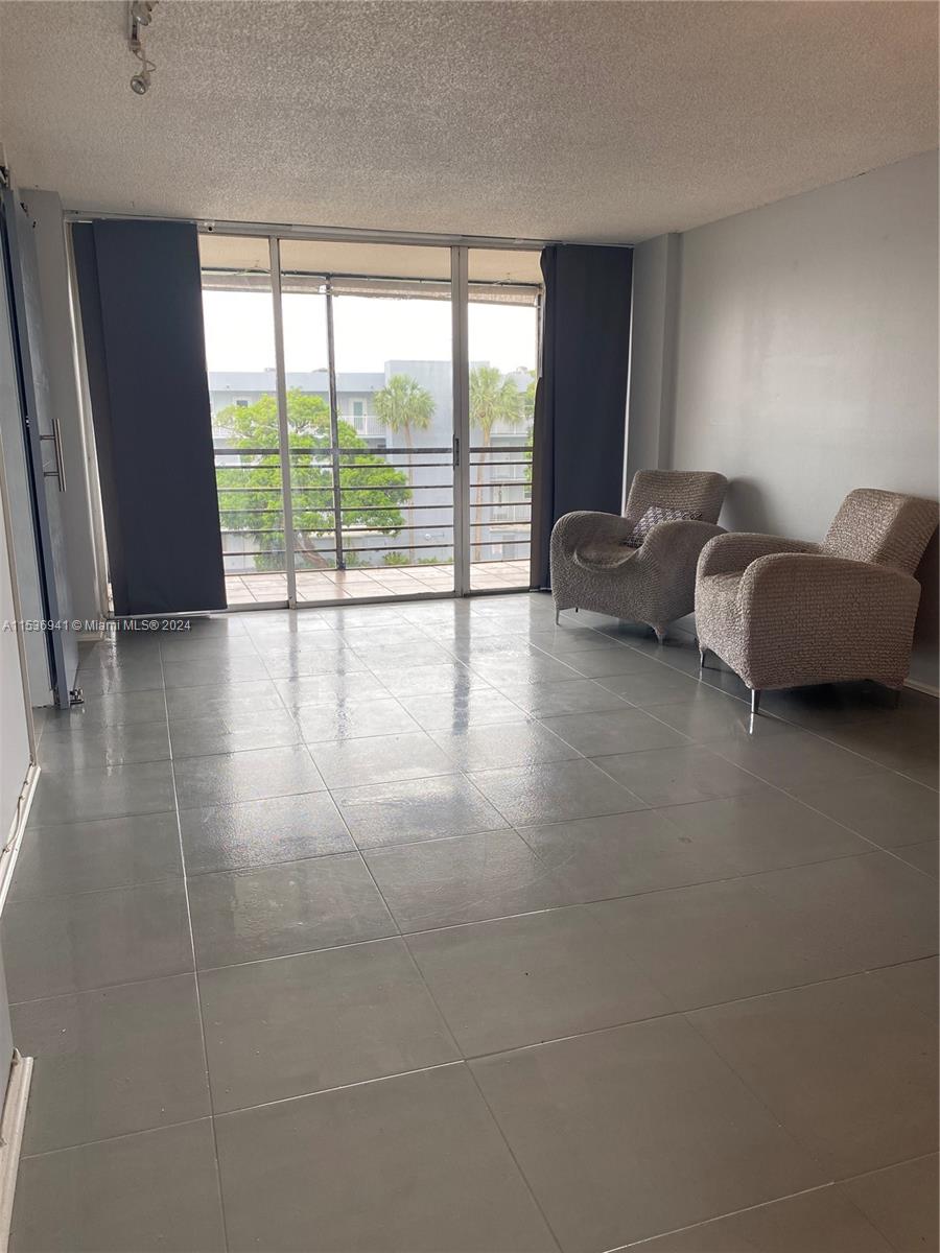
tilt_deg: -11.6
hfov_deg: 53.1
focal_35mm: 26
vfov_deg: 67.3
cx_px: 470
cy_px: 626
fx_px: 941
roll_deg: -0.4
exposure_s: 1/179
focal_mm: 4.25
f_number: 1.8
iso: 32
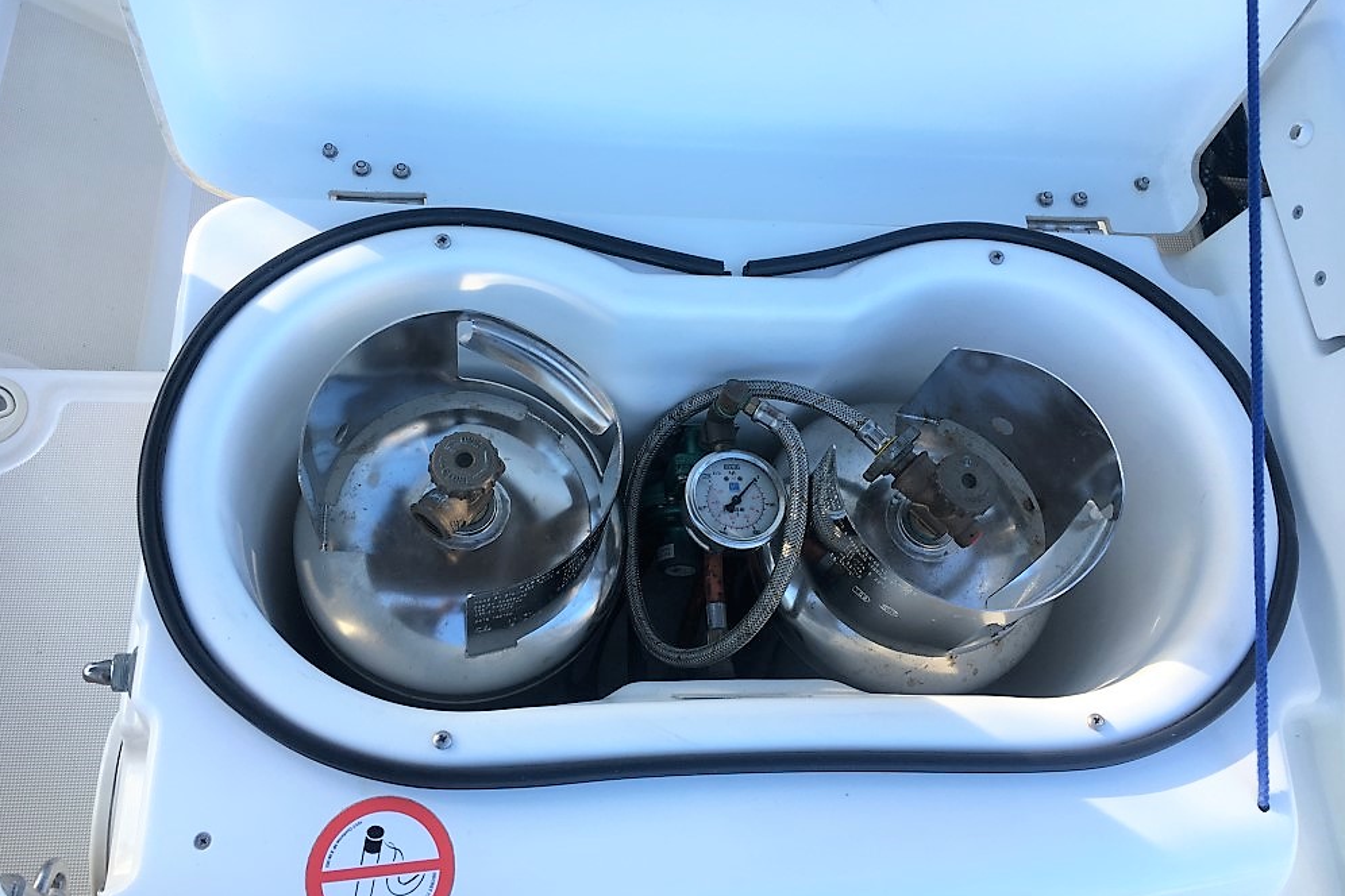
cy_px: 447
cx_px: 664
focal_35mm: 31
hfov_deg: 60.3
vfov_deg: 42.3
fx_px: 1158
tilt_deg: -64.2
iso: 25
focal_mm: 4.15
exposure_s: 1/181
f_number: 2.2
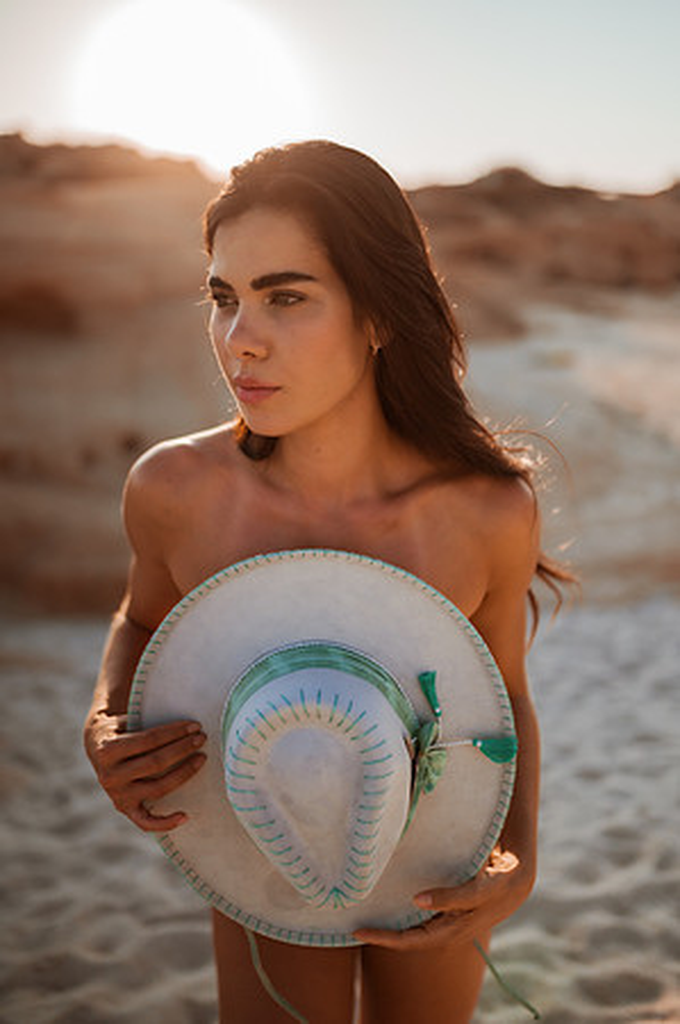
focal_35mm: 35
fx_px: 994
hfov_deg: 37.8
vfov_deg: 54.5
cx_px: 340
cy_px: 512
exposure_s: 1/5000
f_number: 1.4
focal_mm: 35
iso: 100
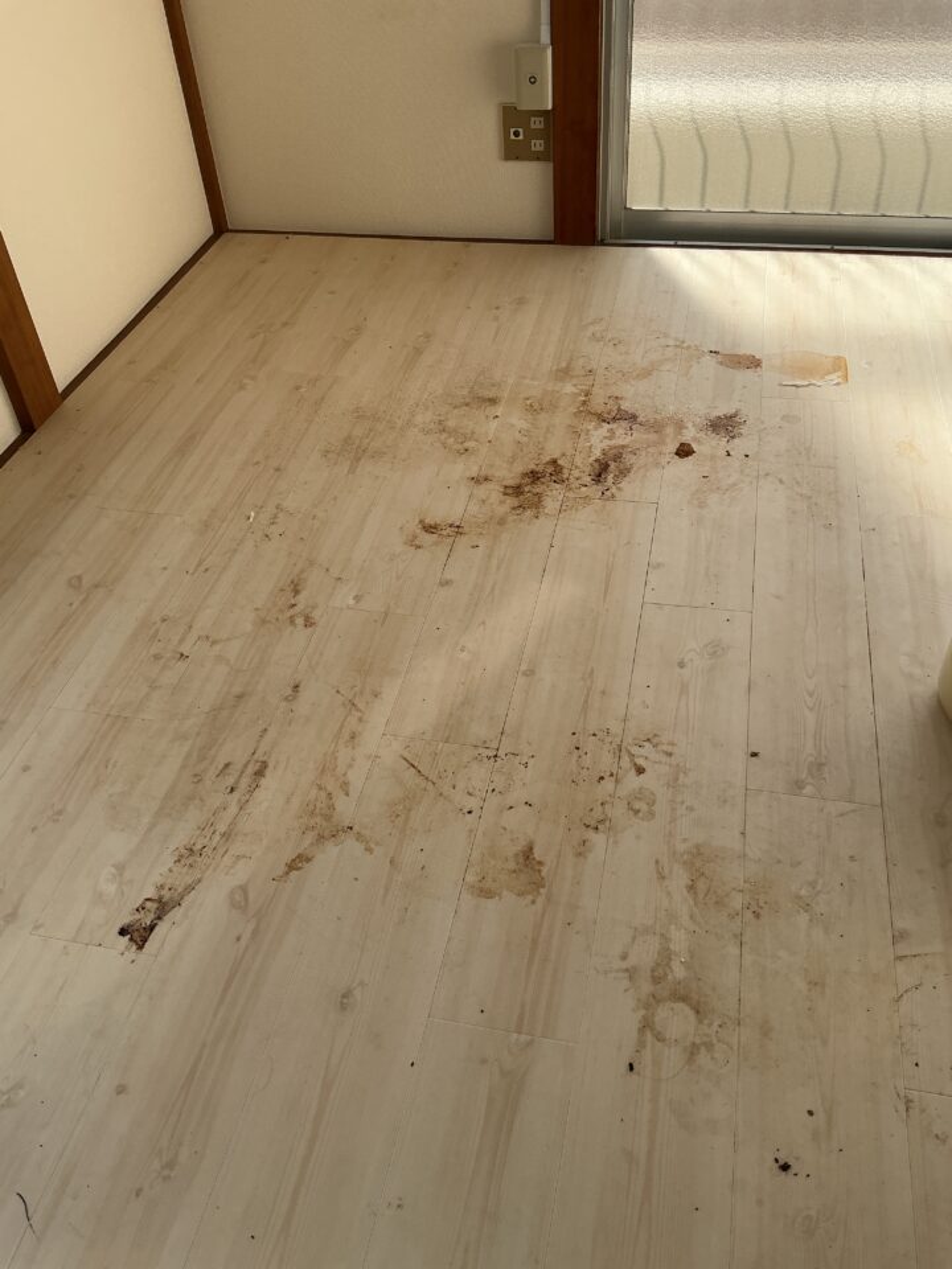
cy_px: 634
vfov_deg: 61.7
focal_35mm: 29
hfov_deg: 48.2
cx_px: 476
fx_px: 1063
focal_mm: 3
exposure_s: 1/635
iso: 25
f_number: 1.8
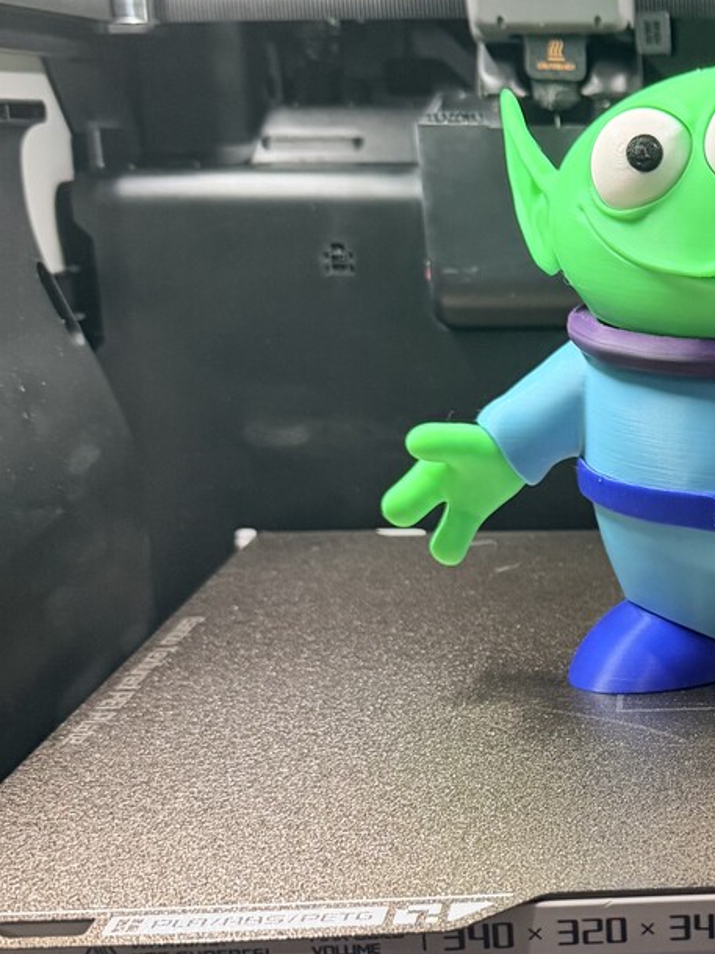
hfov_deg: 21.9
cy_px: 657
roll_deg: +0.7
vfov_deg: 30.4
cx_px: 814
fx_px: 1736
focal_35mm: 63
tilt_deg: -17.8
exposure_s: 1/60
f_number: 1.78
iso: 400
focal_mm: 6.76
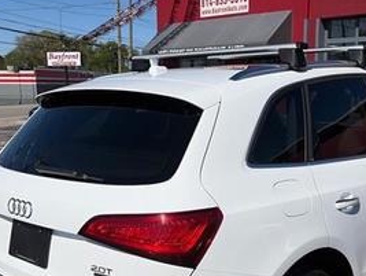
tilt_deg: -14.0
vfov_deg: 29.1
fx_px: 519
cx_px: 221
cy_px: 218
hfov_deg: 38.7
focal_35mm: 49
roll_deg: +0.8
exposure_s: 1/10101
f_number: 1.6
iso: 50
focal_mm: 5.96
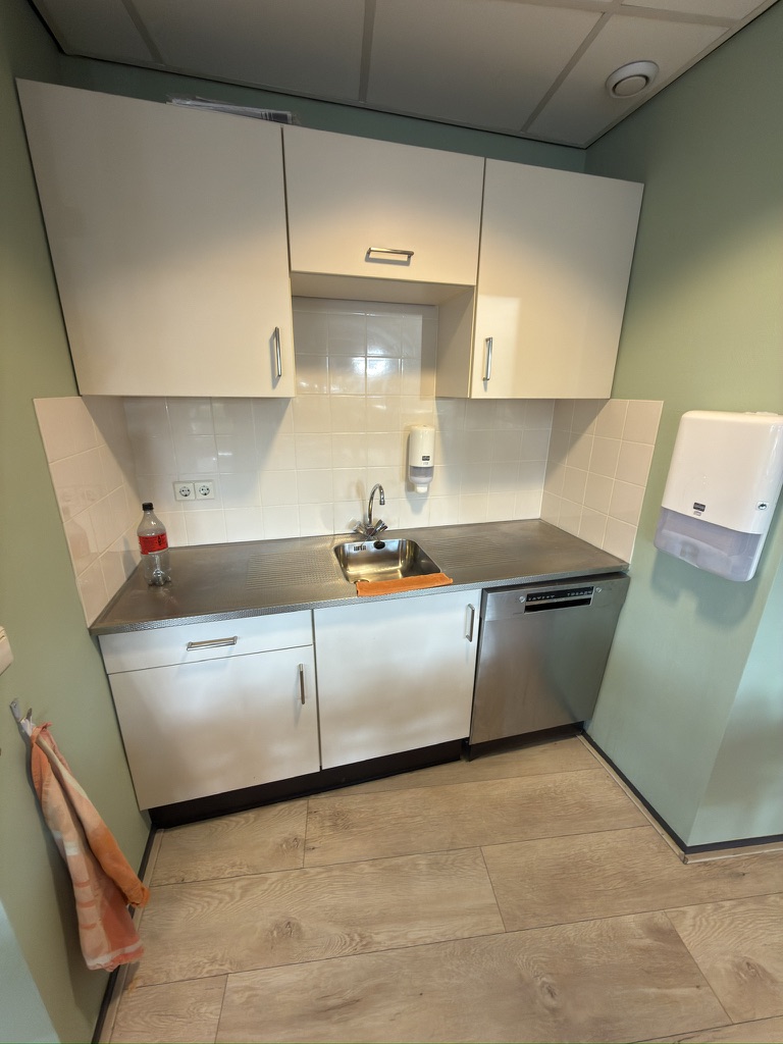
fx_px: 422
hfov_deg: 85.7
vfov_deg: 102.1
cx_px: 392
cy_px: 522
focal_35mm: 14
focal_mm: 2.22
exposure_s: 1/33
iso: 64
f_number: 2.2
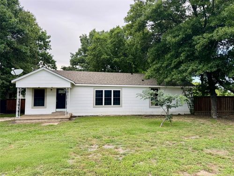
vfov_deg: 56.8
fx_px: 162
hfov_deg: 71.6
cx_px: 117
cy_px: 88
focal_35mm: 24
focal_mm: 6.76
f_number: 1.78
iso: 80
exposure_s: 1/553
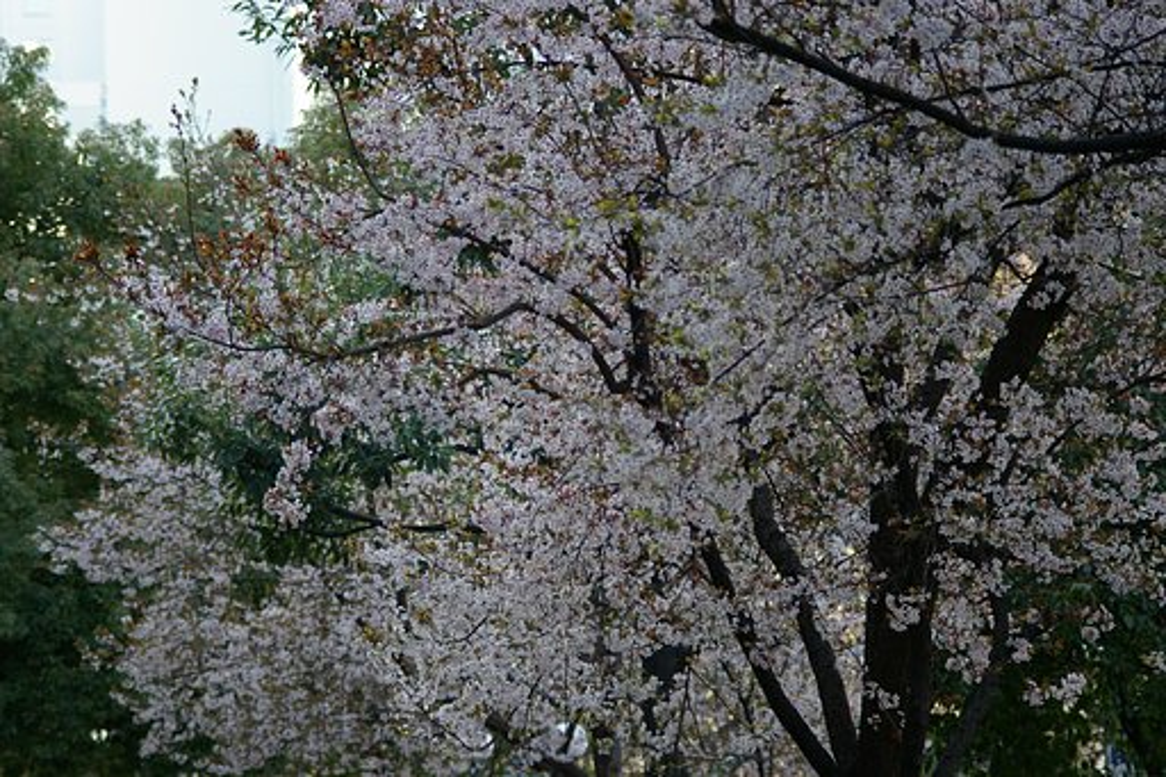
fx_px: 4856
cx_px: 583
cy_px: 388
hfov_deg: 13.7
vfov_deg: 9.1
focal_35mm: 150
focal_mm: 100
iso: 400
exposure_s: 1/125
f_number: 5.6
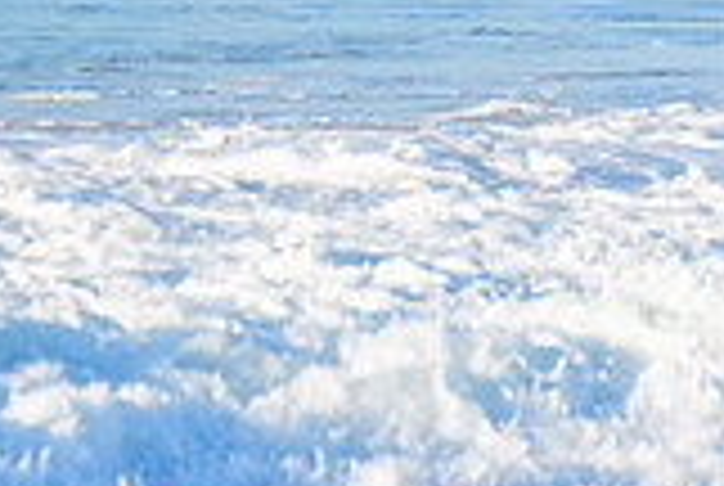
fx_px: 36266
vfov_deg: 0.8
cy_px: -304
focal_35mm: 1800
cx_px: -517
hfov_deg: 1.1
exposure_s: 1/2000
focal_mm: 500
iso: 360
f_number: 5.6
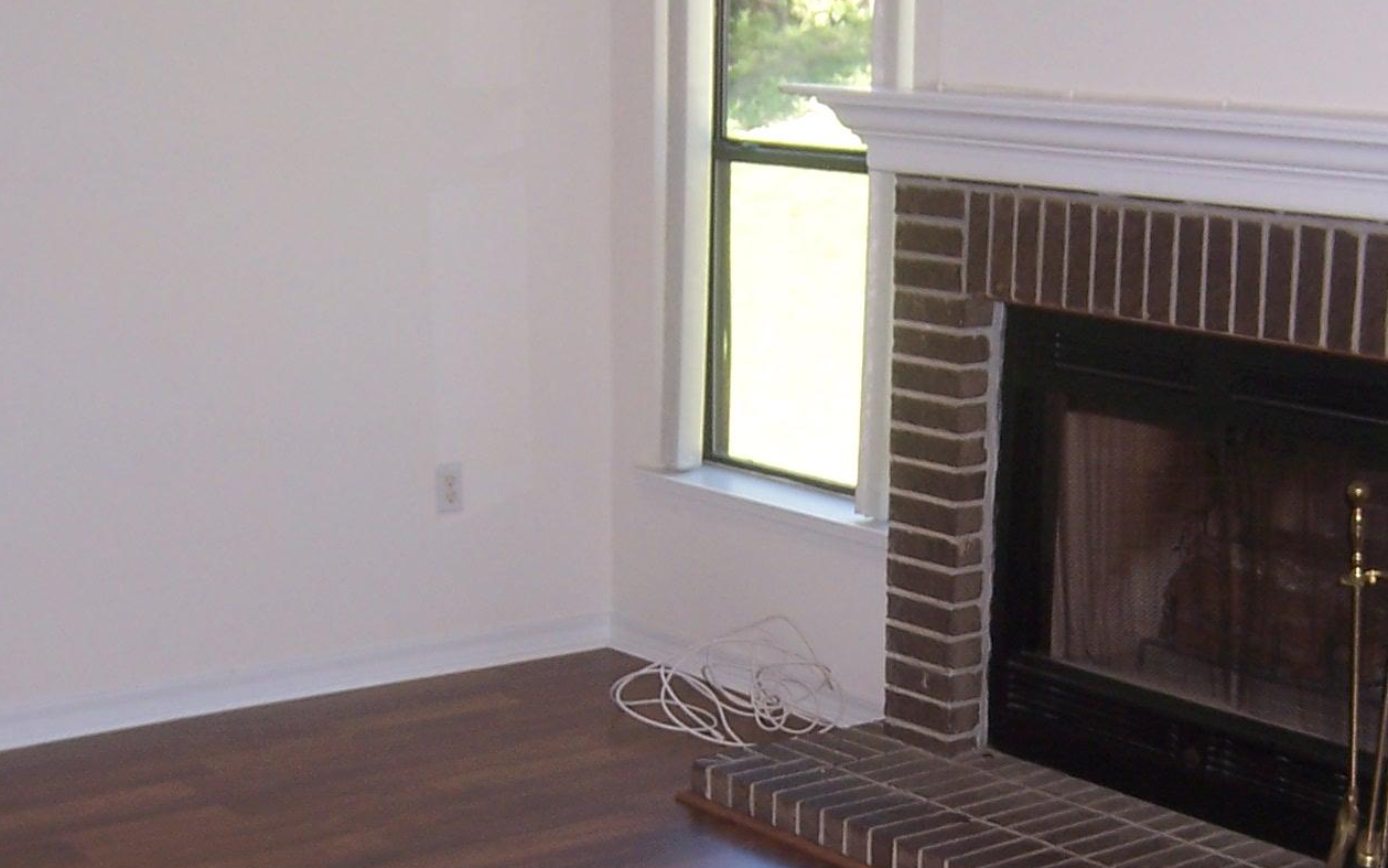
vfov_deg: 20.2
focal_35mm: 64
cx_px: 859
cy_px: 629
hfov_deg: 31.9
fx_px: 2421
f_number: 2.8
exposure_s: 1/60
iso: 80
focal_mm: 5.5
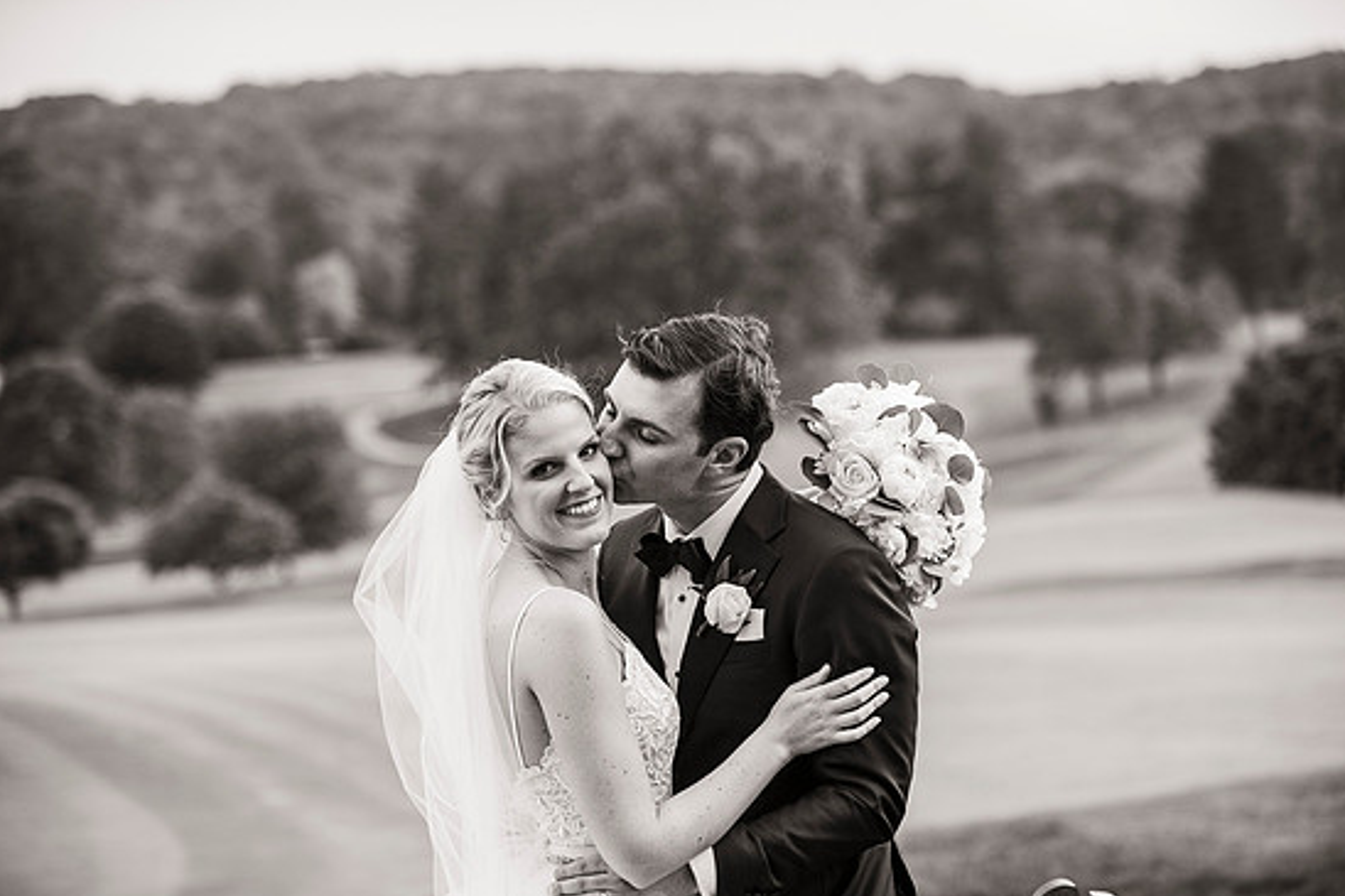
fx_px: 3399
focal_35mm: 91
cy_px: 464
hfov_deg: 22.4
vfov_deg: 15.0
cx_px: 660
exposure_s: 1/640
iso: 640
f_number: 2.8
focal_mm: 86
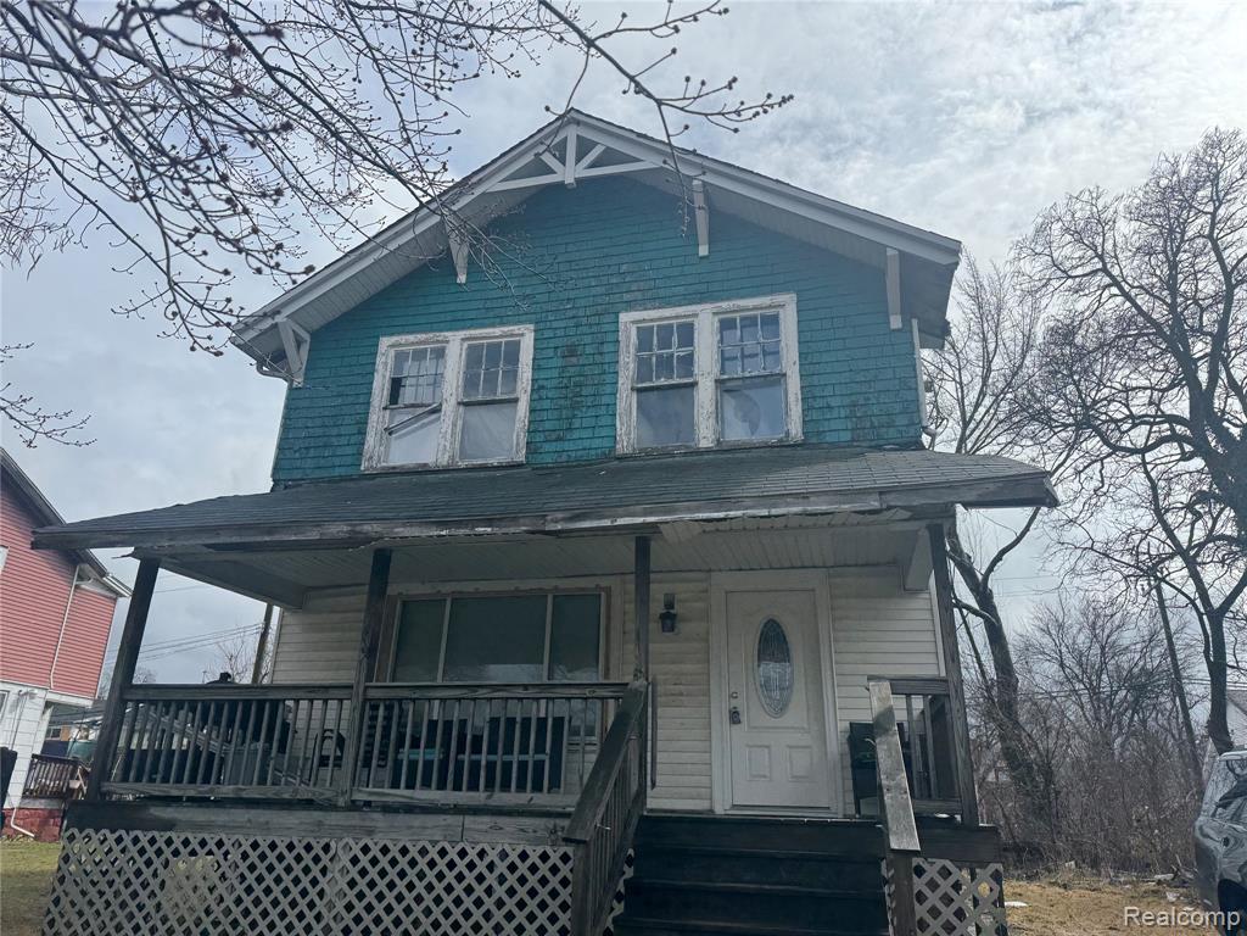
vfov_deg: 56.8
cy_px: 468
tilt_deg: +21.0
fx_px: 865
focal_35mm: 24
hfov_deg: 71.6
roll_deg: -0.2
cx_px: 624
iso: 80
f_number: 1.78
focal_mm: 6.76
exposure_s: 1/9009
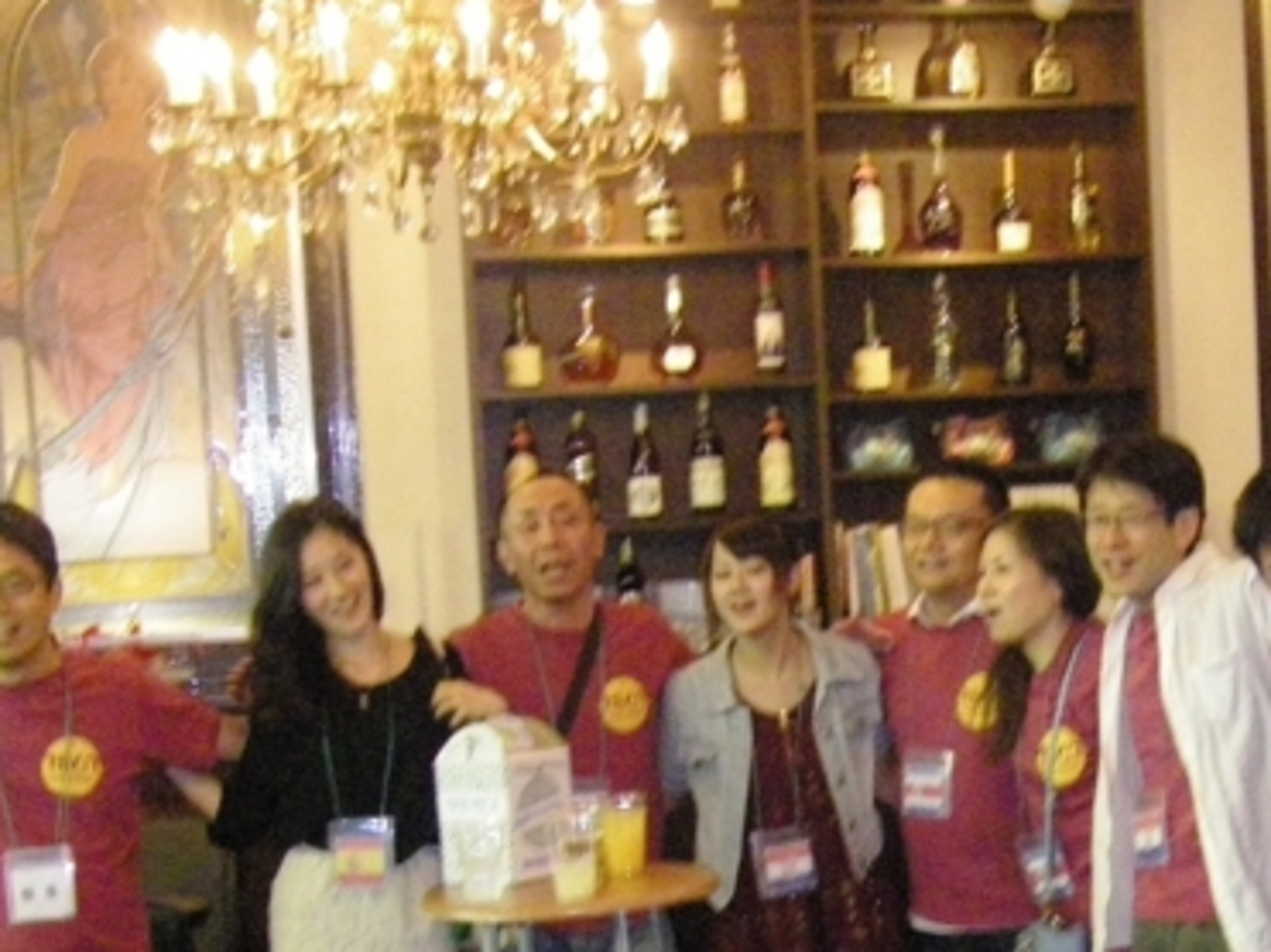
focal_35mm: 82
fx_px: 3010
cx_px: 1031
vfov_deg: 17.8
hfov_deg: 23.5
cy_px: 822
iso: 800
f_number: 3.5
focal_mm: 6.3
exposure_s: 1/50
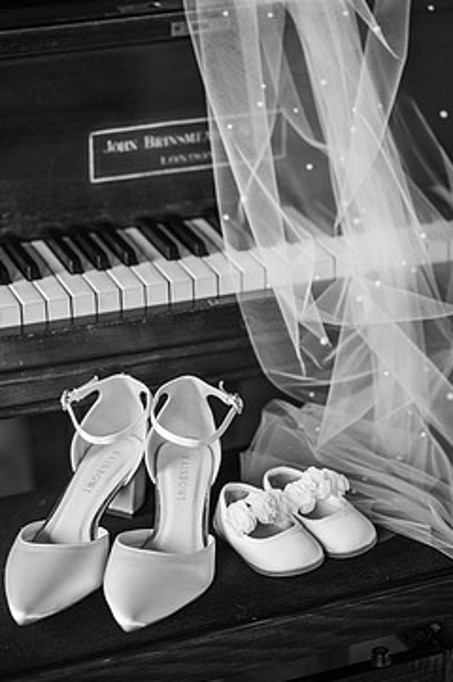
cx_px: 207
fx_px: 2004
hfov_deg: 12.9
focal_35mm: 106
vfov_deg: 19.3
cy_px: 359
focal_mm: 85
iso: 320
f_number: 2.2
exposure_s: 1/200
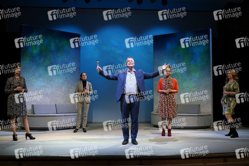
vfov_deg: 36.8
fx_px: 249
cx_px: 124
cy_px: 83
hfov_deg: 53.2
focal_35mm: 36
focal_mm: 36
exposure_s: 1/200
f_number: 5.6
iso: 2000
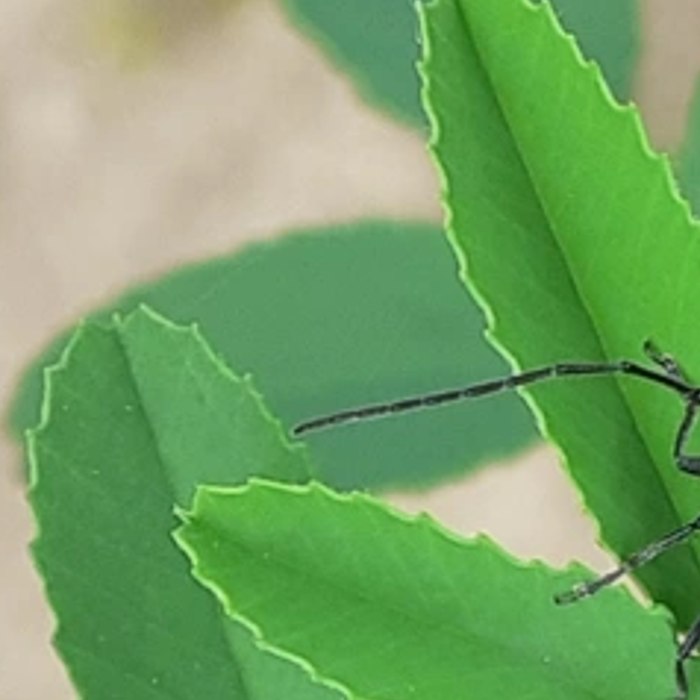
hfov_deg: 25.6
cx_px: 688
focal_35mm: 64
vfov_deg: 26.7
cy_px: 493
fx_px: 1464
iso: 40
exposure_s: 1/154
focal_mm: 3.6
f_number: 1.9
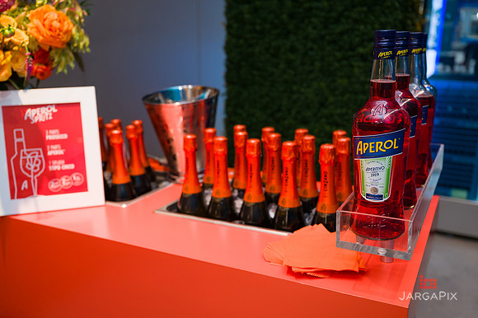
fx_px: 441
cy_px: 157
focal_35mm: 33
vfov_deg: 39.7
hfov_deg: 56.9
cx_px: 245
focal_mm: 31.5
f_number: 3.2
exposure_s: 1/160
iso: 640
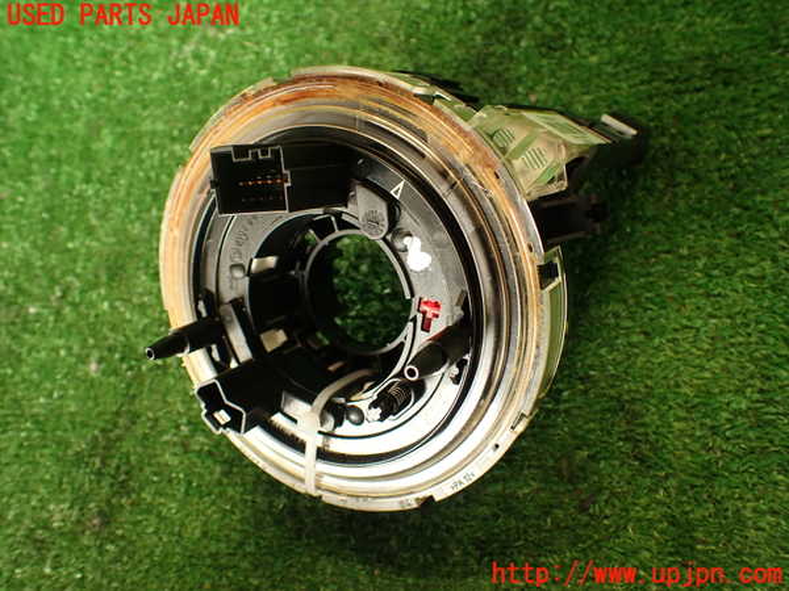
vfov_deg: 46.8
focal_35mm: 30
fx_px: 684
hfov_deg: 60.0
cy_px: 296
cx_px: 394
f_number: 2.3
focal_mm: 5.4
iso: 200
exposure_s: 1/50
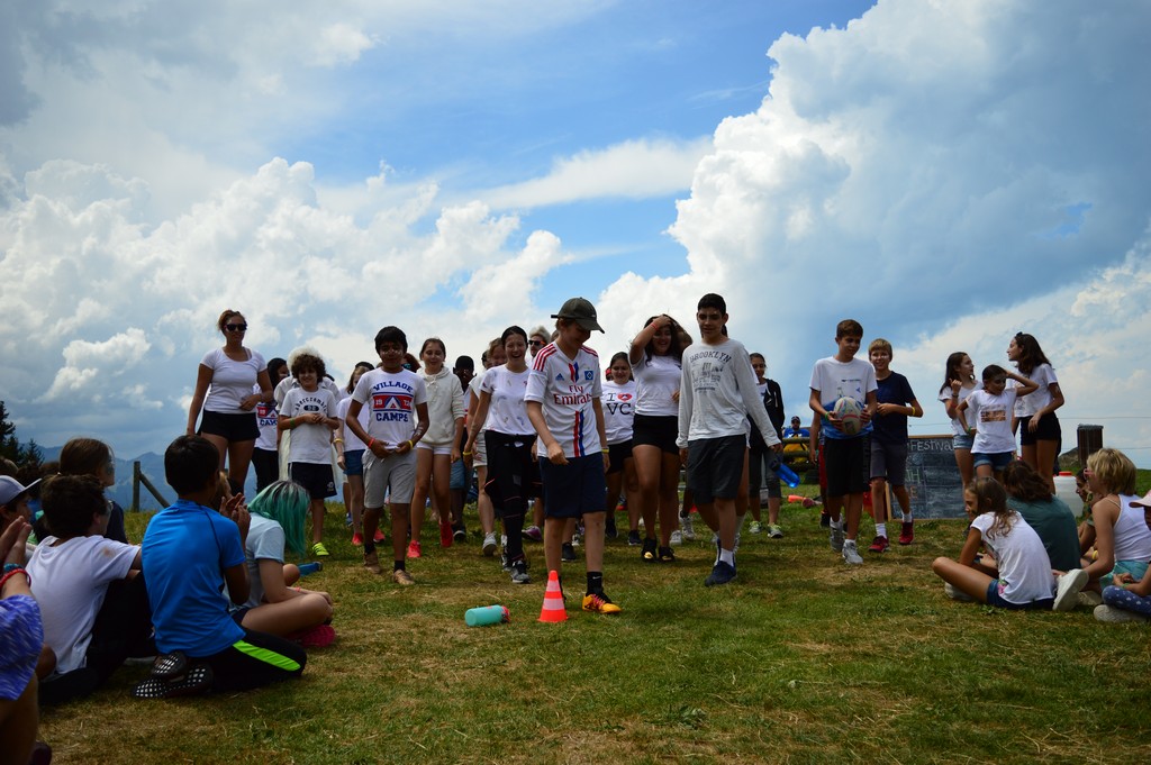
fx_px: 1054
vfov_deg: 39.9
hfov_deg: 57.3
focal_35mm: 33
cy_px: 382
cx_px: 576
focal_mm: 22
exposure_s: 1/1600
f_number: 4
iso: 100
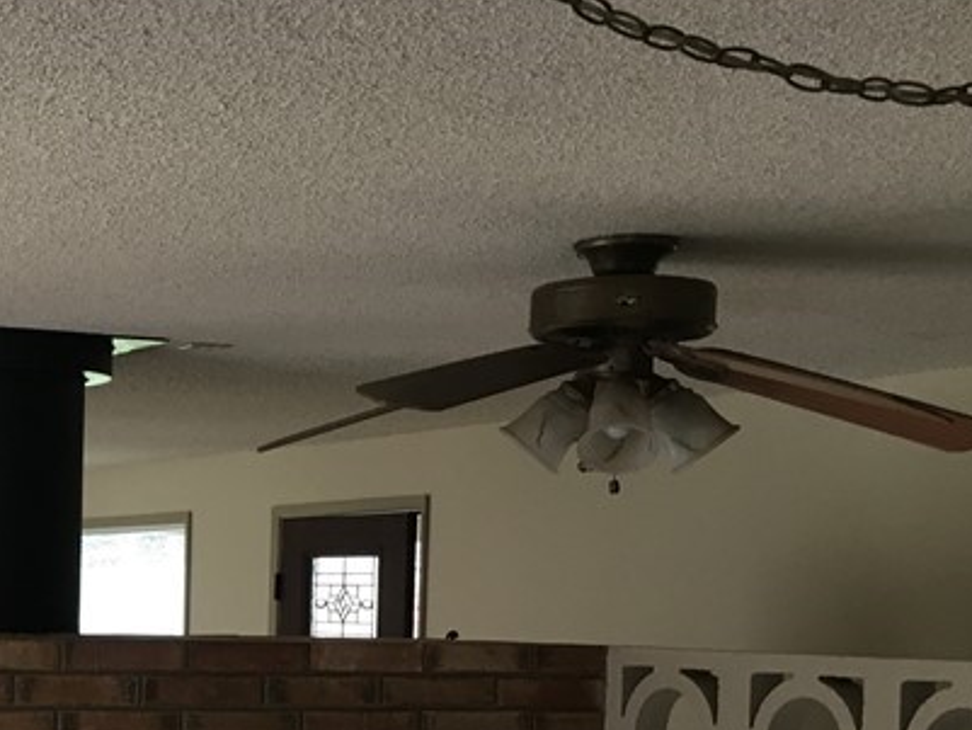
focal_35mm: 74
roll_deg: -1.5
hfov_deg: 24.5
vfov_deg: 19.4
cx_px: -102
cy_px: 703
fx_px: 2079
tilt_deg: -3.3
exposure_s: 1/30
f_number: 2.2
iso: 80
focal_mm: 4.15
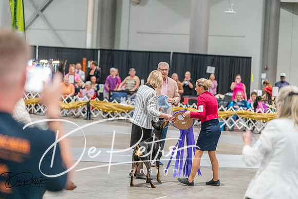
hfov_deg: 19.5
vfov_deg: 13.0
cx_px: 149
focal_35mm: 105
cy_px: 100
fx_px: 869
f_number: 2.8
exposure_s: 1/250
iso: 6400
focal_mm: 105
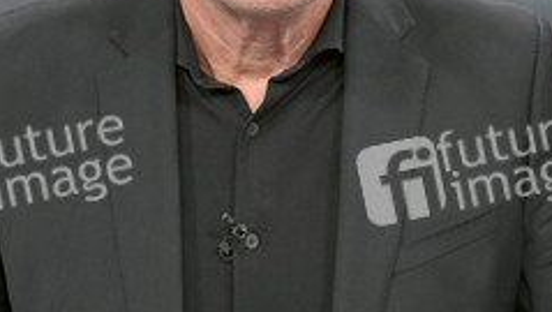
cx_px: 266
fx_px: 1231
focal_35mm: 84
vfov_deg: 14.3
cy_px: 55
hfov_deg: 25.3
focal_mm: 48
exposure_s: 1/200
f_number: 6.3
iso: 2500
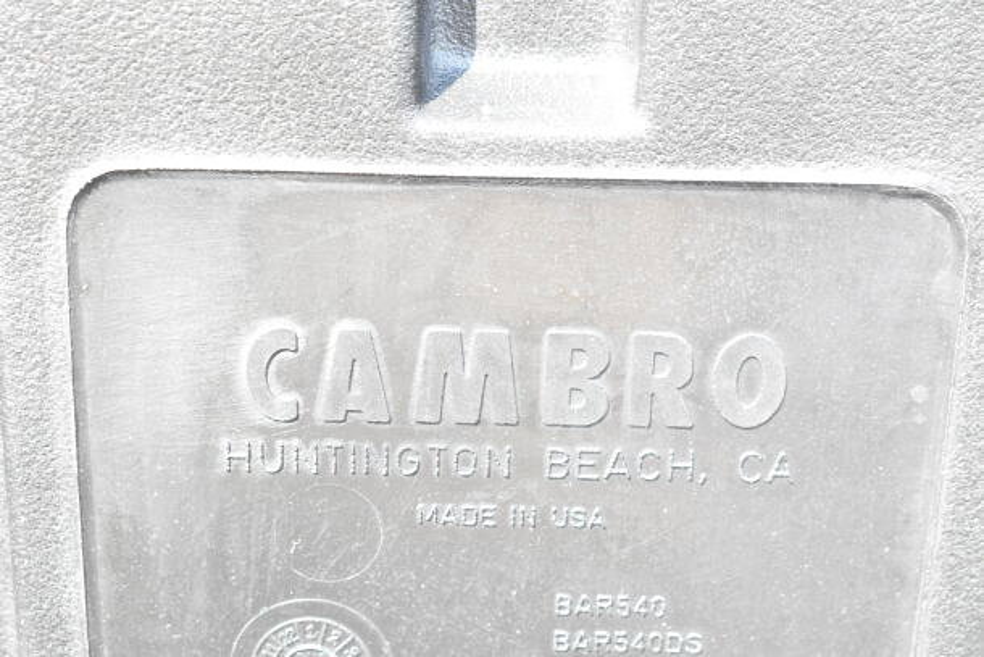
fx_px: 1640
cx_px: 492
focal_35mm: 60
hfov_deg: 33.4
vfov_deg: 22.6
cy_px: 328
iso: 1600
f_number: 6.3
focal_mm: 40
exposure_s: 1/160
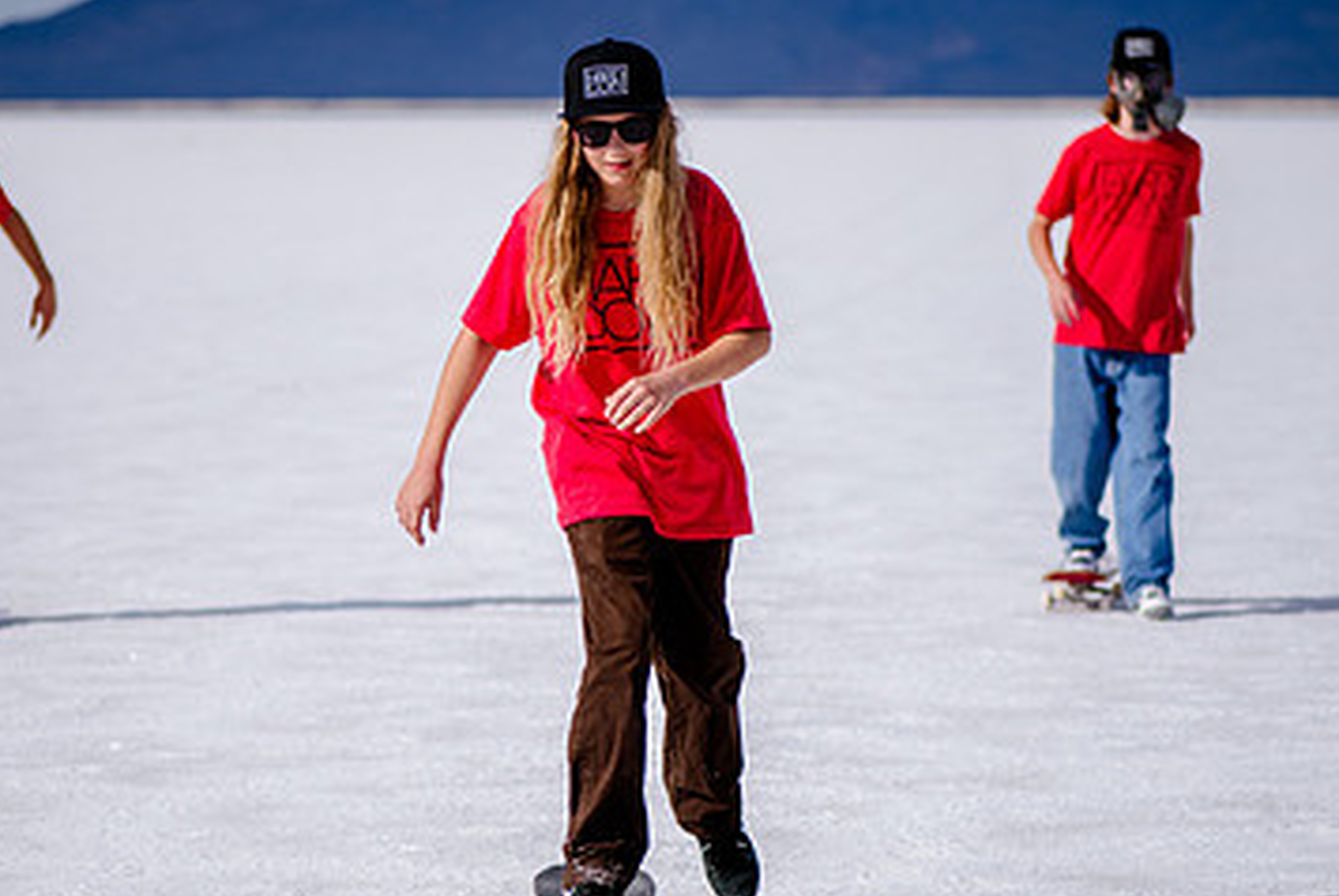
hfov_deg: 12.0
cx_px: 594
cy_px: 442
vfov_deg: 8.0
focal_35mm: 171
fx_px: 6365
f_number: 2.8
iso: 125
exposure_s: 1/6400
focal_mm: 105
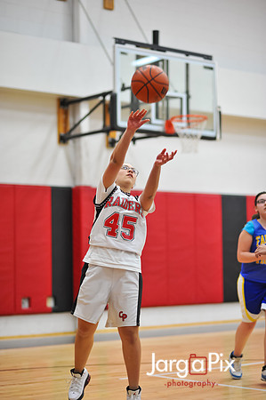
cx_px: 133
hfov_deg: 16.0
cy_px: 200
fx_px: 944
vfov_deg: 23.9
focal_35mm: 85
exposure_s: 1/500
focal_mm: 85
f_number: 2
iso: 1600
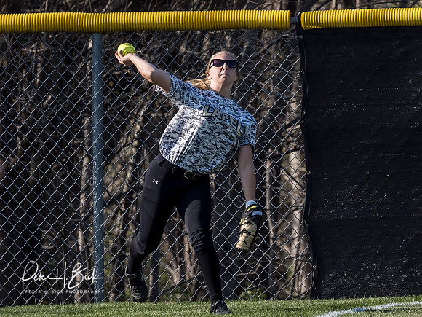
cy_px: 170
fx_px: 12308
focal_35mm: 1010
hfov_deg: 2.0
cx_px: 192
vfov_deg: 1.5
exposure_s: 1/1250
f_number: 6.3
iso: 400
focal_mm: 300
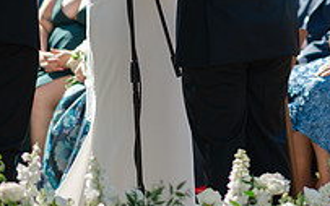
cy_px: -17
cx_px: 283
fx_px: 2780
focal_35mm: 309
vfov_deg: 4.2
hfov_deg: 6.8
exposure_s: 1/1250
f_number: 1.4
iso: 64
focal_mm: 105
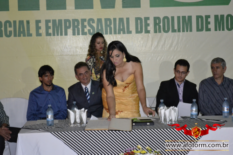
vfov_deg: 16.5
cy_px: 78
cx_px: 116
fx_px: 534
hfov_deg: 24.6
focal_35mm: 82
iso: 3200
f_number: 5.6
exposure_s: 1/60
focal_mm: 55
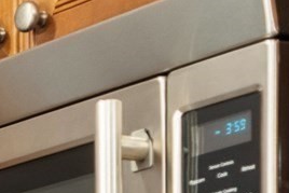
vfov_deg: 5.6
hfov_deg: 7.8
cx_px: -587
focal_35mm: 229
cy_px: 562
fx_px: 1839
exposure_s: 1/1.67
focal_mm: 30
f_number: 3.5
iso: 400
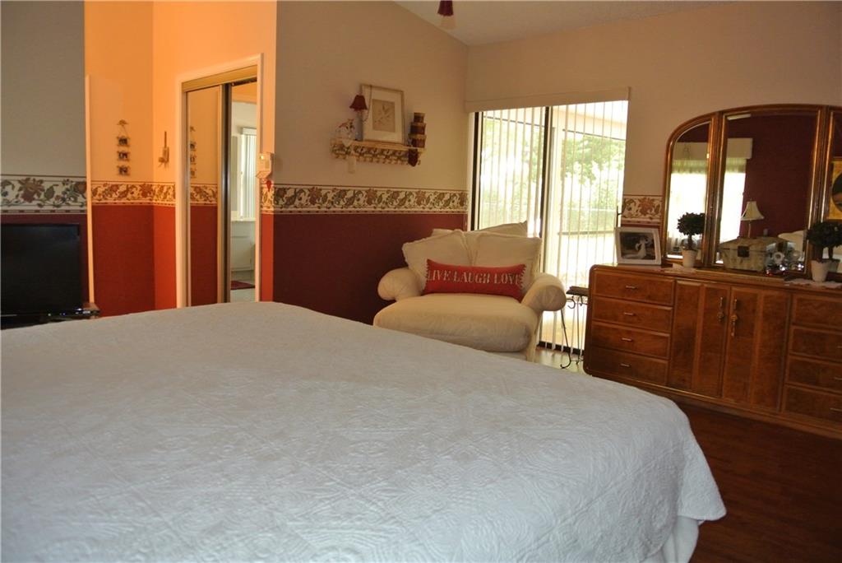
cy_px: 282
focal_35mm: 27
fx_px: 632
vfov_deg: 48.0
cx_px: 421
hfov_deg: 67.4
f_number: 3.5
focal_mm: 10
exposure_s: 1/60
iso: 720
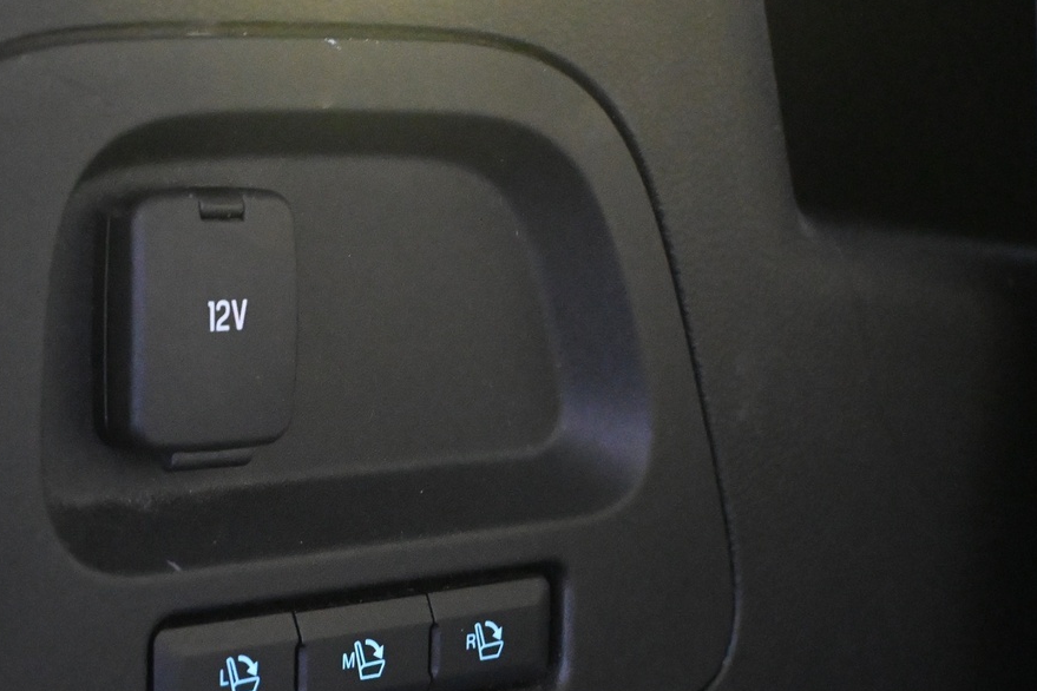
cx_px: 298
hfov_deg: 19.4
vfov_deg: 13.0
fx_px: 3024
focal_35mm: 105
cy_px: 415
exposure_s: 1/60
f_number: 5.6
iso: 8000
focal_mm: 38
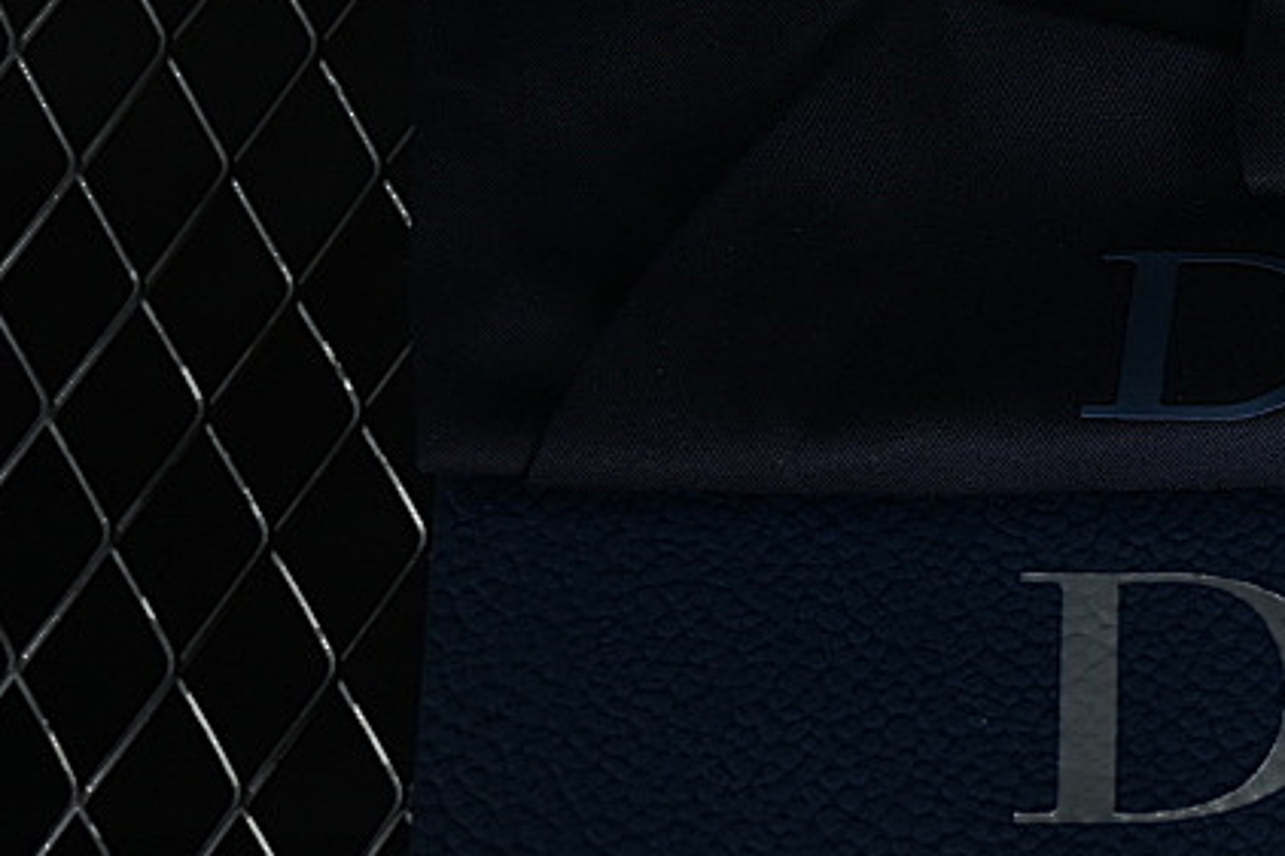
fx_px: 6850
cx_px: 1583
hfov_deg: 10.5
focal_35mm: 192
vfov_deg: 7.1
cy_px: 295
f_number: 6.3
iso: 160
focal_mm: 50
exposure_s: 1/40
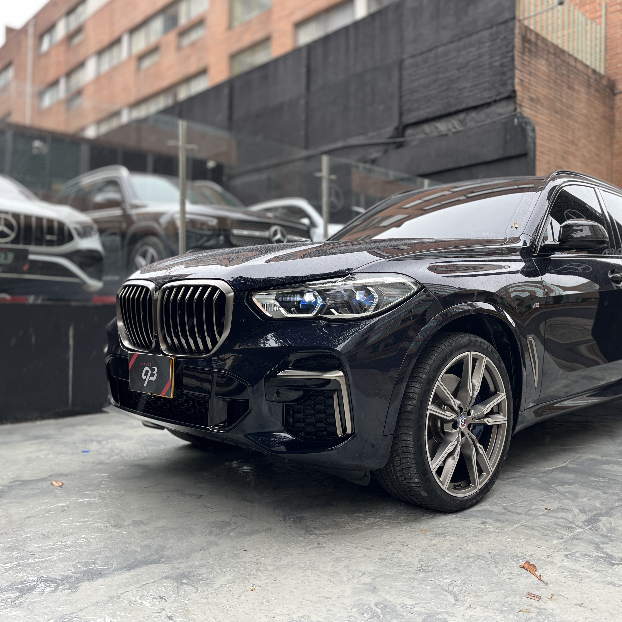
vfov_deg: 52.5
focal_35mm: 31
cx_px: 403
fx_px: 630
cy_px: 313
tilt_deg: -0.2
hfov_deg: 51.8
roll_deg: -0.6
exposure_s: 1/362
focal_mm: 5.1
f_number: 1.6
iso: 50
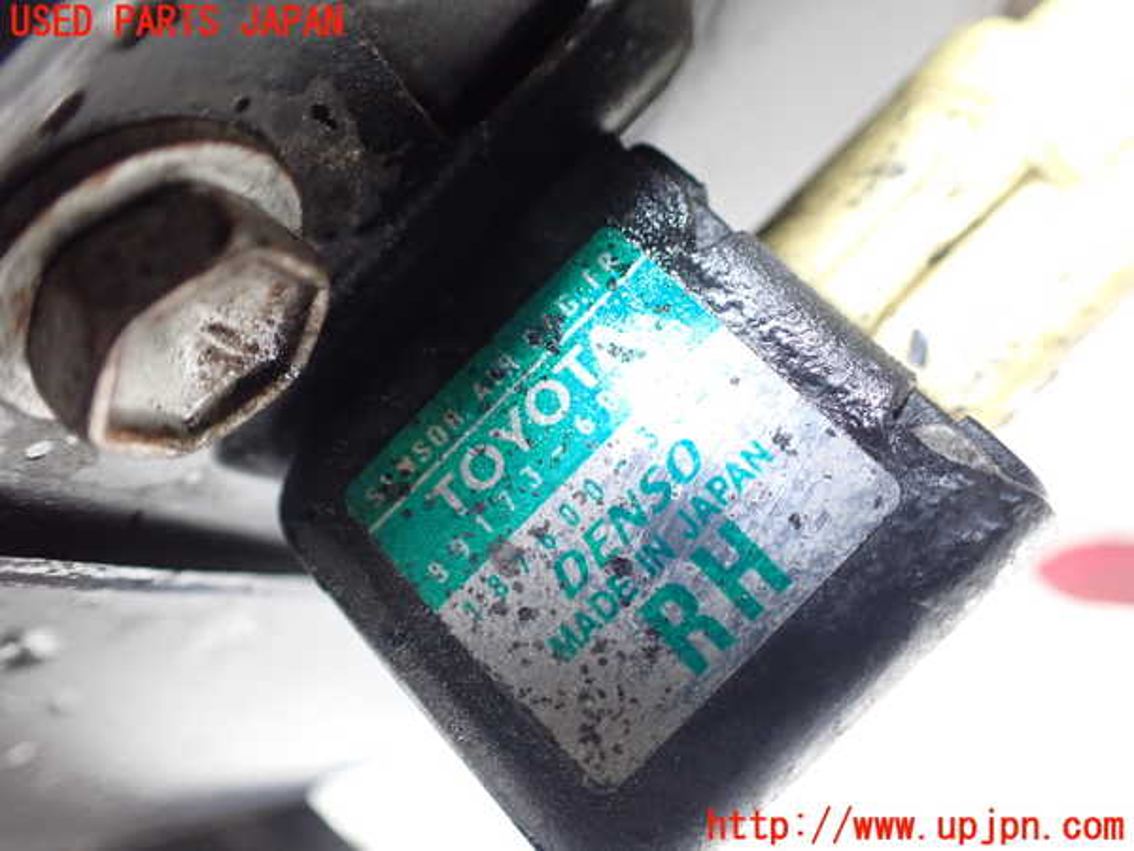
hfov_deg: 60.0
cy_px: 426
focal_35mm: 30
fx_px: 983
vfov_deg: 46.8
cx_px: 567
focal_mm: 5.4
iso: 800
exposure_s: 1/100
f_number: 2.3
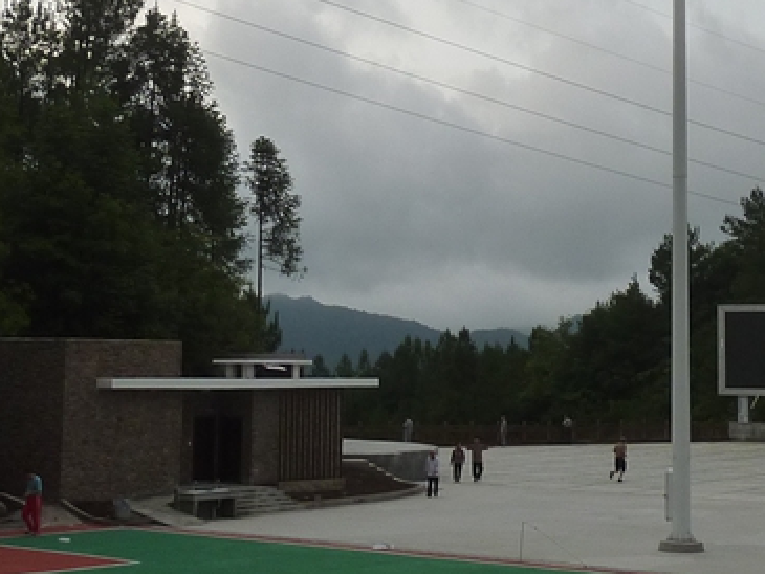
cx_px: 442
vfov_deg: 21.3
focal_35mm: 69
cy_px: 207
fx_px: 1525
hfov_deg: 28.1
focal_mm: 4.1
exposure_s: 1/125
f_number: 4
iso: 125
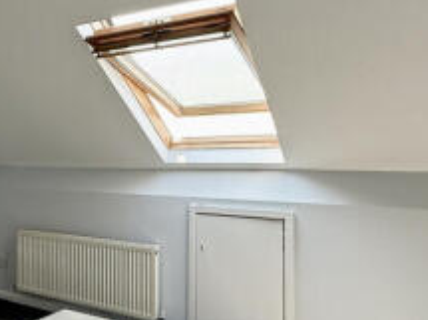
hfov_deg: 43.2
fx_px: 470
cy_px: 146
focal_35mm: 38
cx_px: 15
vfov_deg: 37.7
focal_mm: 2.22
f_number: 2.2
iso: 64
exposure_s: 1/166
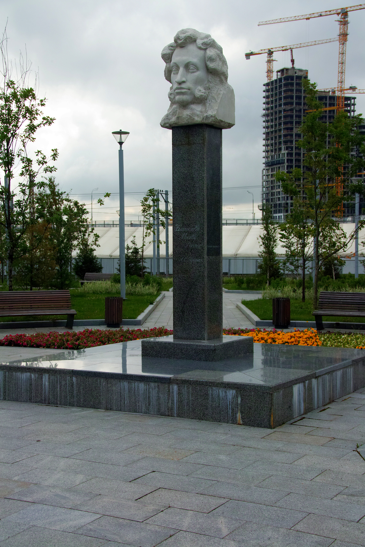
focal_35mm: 50
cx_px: 182
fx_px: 753
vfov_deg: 40.0
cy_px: 274
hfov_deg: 27.3
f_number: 8
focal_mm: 33
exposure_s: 1/200
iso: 100
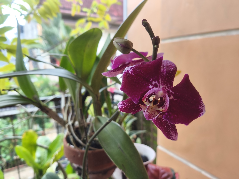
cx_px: 120
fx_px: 159
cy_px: 90
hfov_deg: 73.9
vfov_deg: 58.9
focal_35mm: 23
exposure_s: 1/226
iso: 80
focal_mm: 5.35
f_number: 1.7
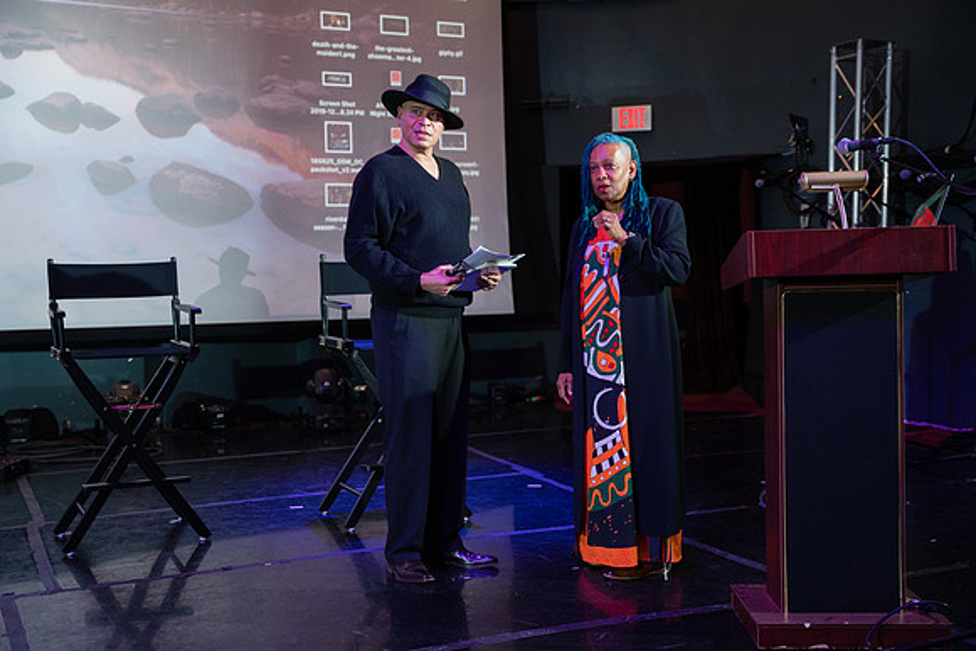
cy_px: 326
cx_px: 488
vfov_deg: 31.1
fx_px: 1171
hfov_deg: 45.2
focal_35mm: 43
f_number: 2.8
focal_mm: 43.2
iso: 1600
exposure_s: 1/250
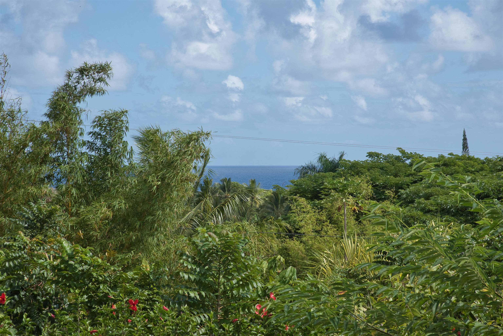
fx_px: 1467
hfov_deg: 19.5
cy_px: 168
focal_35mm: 105
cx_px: 252
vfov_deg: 13.0
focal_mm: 105
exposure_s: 1/400
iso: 800
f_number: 20
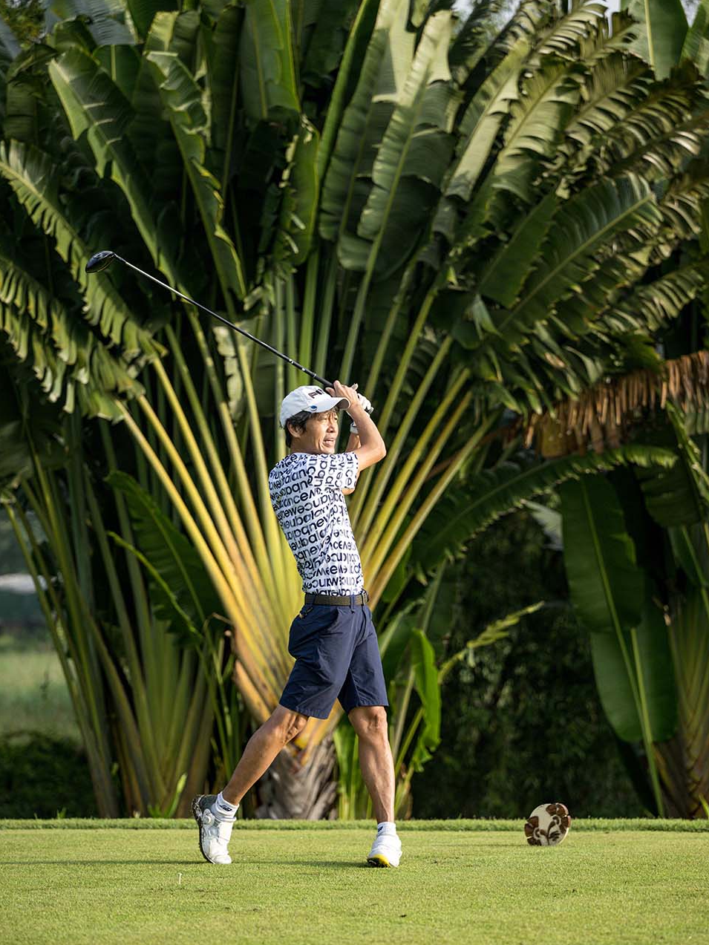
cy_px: 508
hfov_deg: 13.2
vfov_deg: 17.6
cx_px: 354
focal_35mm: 112
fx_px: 3058
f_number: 2.8
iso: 220
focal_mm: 103
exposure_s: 1/3200
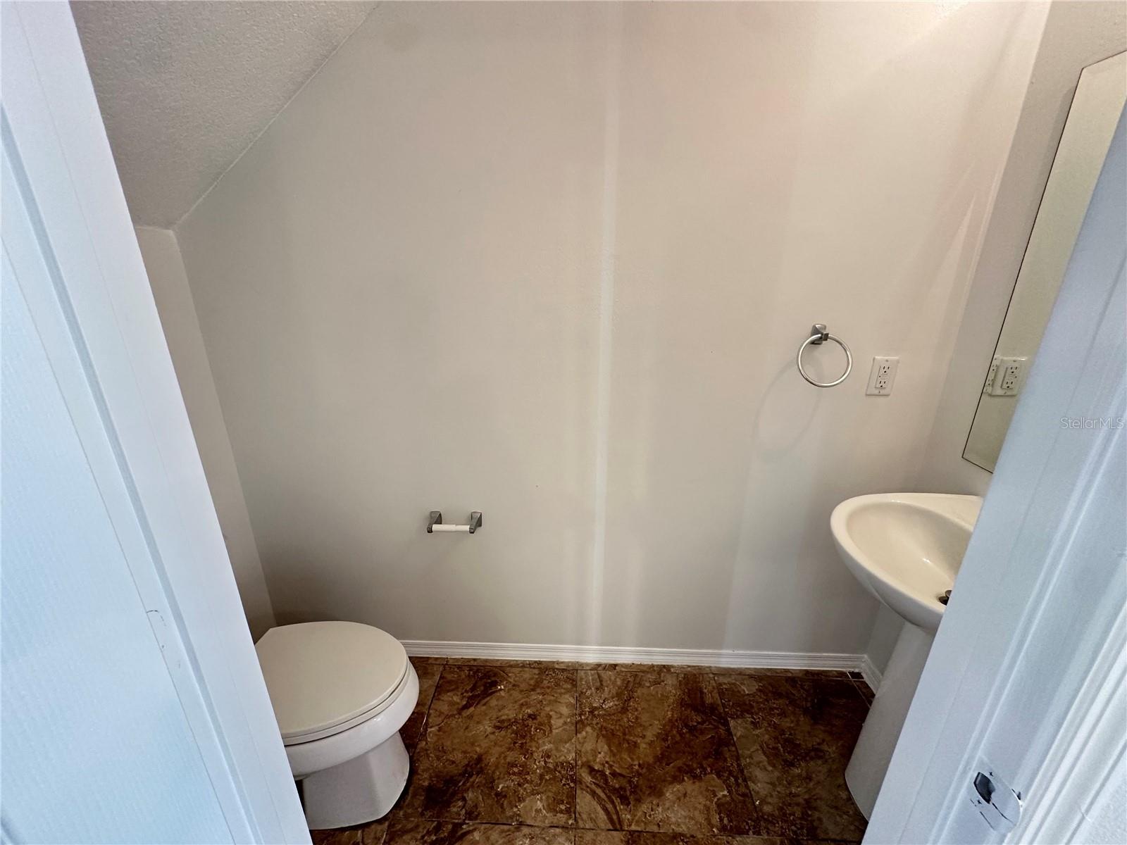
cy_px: 422
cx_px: 564
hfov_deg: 102.1
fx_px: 456
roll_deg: -0.2
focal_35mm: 14
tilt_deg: -18.3
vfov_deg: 85.7
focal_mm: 2.22
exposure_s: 1/60
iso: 320
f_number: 2.2
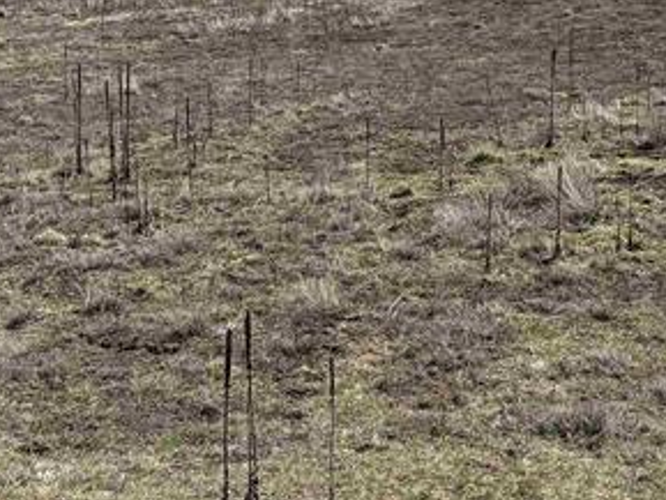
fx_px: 1636
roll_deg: +1.0
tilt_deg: -9.9
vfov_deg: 17.2
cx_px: 413
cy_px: 104
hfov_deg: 23.0
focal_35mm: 85
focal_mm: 6.76
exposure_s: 1/5319
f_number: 1.78
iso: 80
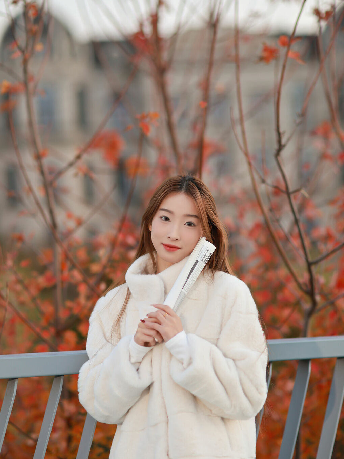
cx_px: 175
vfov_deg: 20.9
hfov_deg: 15.7
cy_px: 233
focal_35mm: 94
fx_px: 1245
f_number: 1.8
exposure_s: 1/125
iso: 200
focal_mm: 85
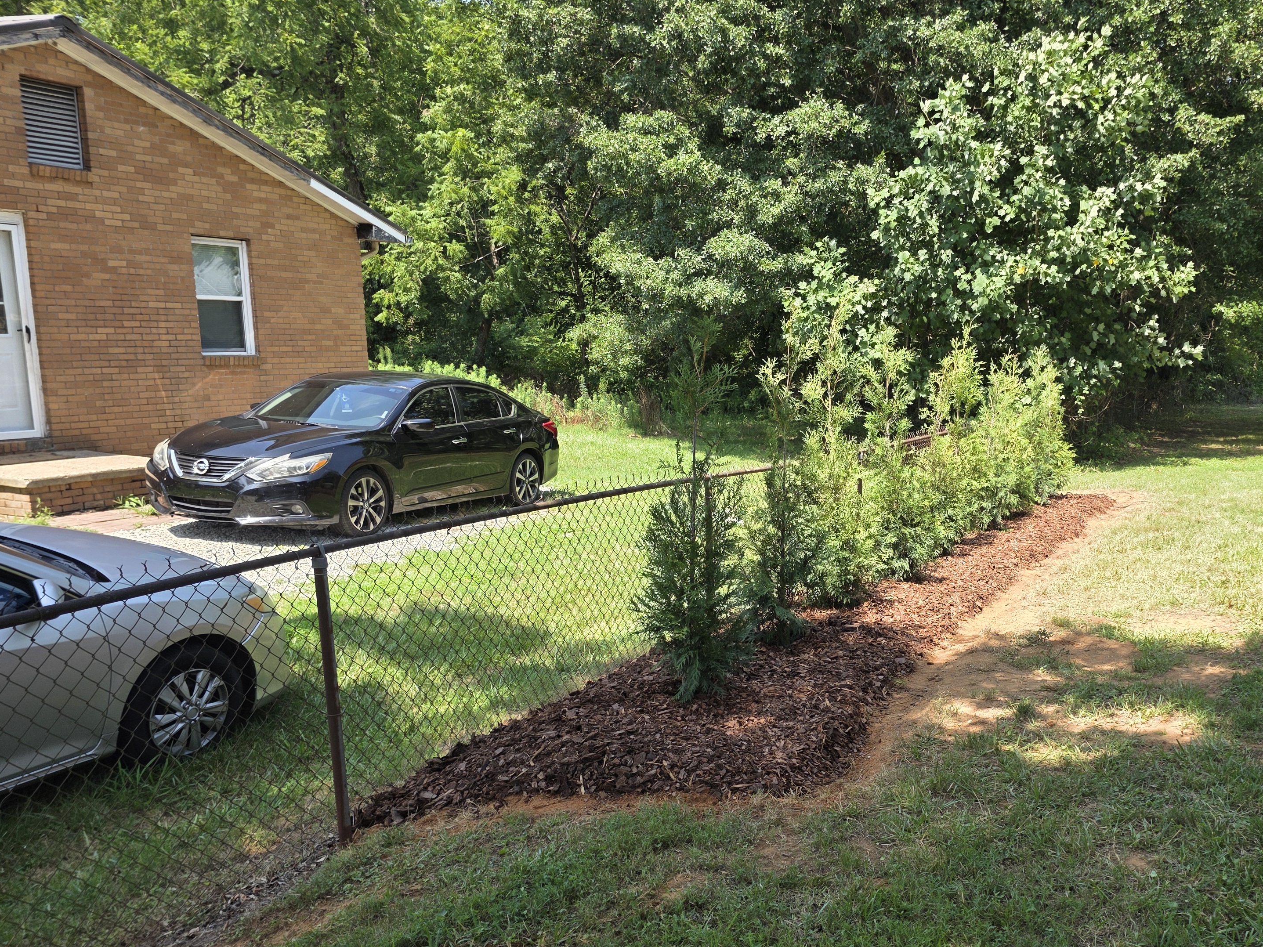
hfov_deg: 55.2
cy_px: 622
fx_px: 1168
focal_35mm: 32
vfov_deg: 43.6
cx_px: 876
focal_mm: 6.3
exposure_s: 1/359
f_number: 1.7
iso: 25
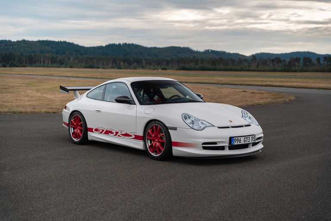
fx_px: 533
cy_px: 110
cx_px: 166
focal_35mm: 58
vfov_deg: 23.4
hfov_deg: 34.5
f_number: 2.8
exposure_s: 1/400
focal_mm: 57.9
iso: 100
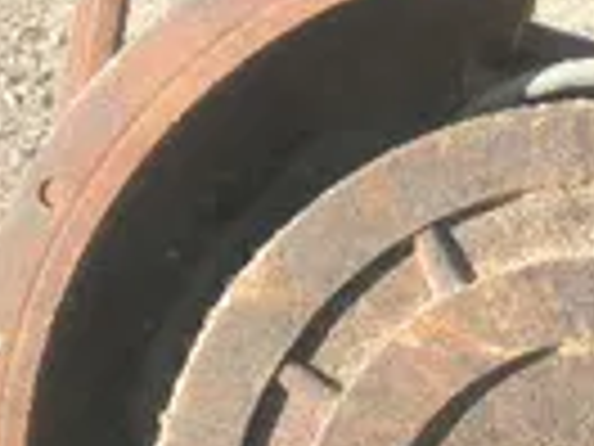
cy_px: 500
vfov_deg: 16.8
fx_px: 1459
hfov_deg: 22.7
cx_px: 486
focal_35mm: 85
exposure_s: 1/200
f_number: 3
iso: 64
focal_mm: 5
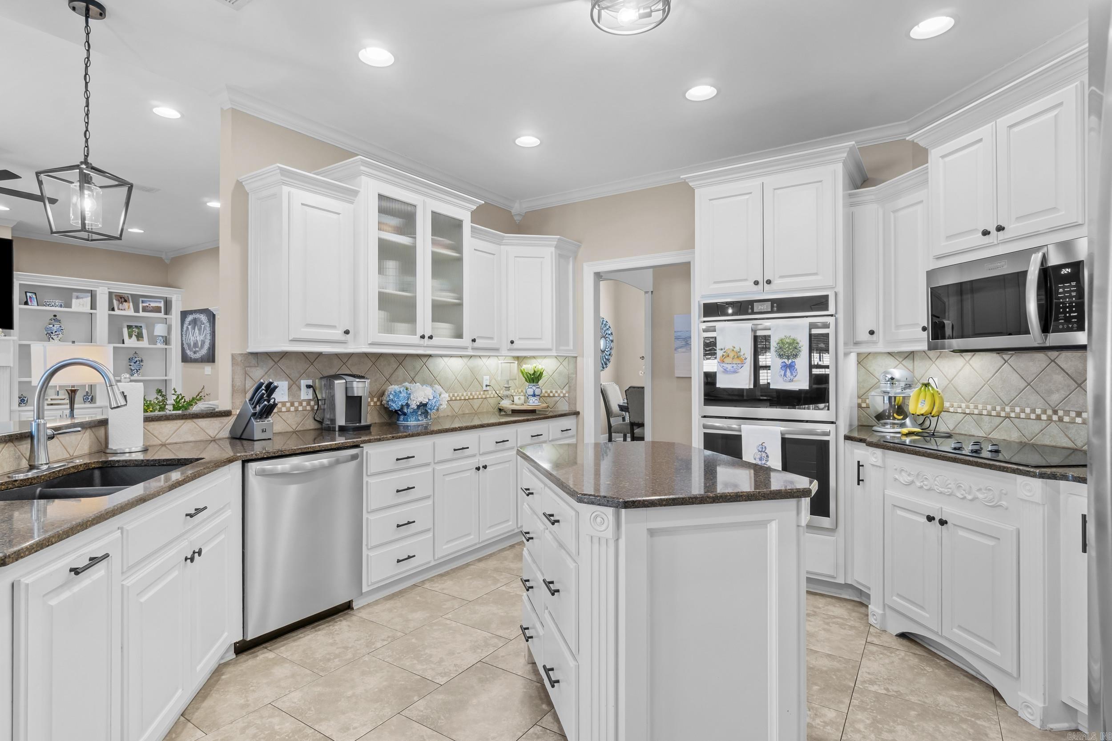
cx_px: 556
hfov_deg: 90.0
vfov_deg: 67.4
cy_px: 370
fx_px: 556
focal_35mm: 18
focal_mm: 12
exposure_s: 1/2
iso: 250
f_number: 9
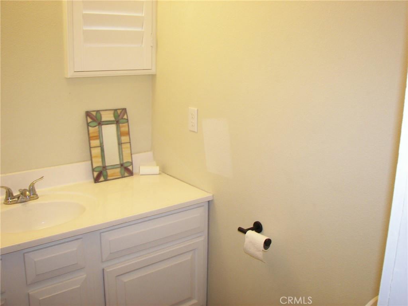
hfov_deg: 51.4
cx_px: 204
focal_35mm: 36
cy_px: 153
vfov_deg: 39.7
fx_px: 424
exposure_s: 1/30
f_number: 2.8
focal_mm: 6
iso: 100
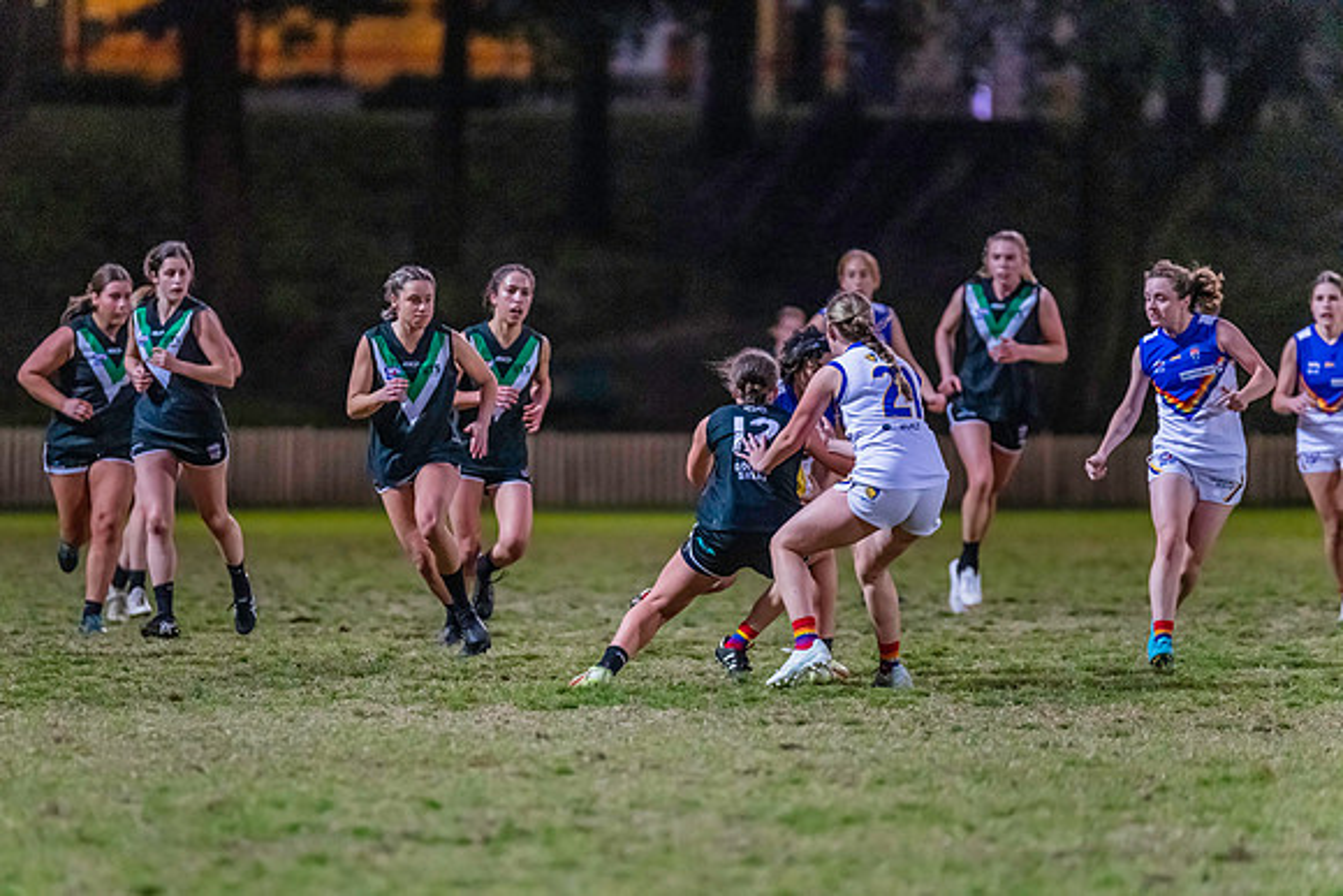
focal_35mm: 332
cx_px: 600
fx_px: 12401
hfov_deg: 6.2
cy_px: 495
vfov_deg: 4.1
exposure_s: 1/1250
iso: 10000
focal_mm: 300
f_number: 2.8
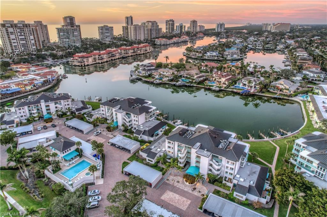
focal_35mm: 22
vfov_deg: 57.1
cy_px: 108
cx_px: 164
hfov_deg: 78.6
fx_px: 200
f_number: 2.8
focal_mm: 8.4
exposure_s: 1/30
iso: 100
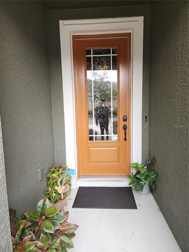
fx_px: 167
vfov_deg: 73.9
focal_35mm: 23
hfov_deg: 58.9
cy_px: 126
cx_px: 94
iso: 80
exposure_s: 1/60
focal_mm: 5.4
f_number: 1.8
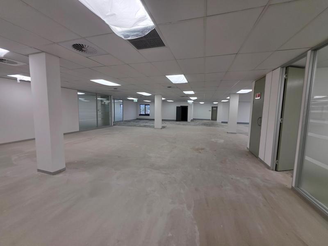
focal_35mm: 13
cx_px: 164
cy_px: 123
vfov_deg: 89.9
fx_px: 123
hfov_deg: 106.2
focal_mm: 2.2
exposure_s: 1/100
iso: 32
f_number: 1.9
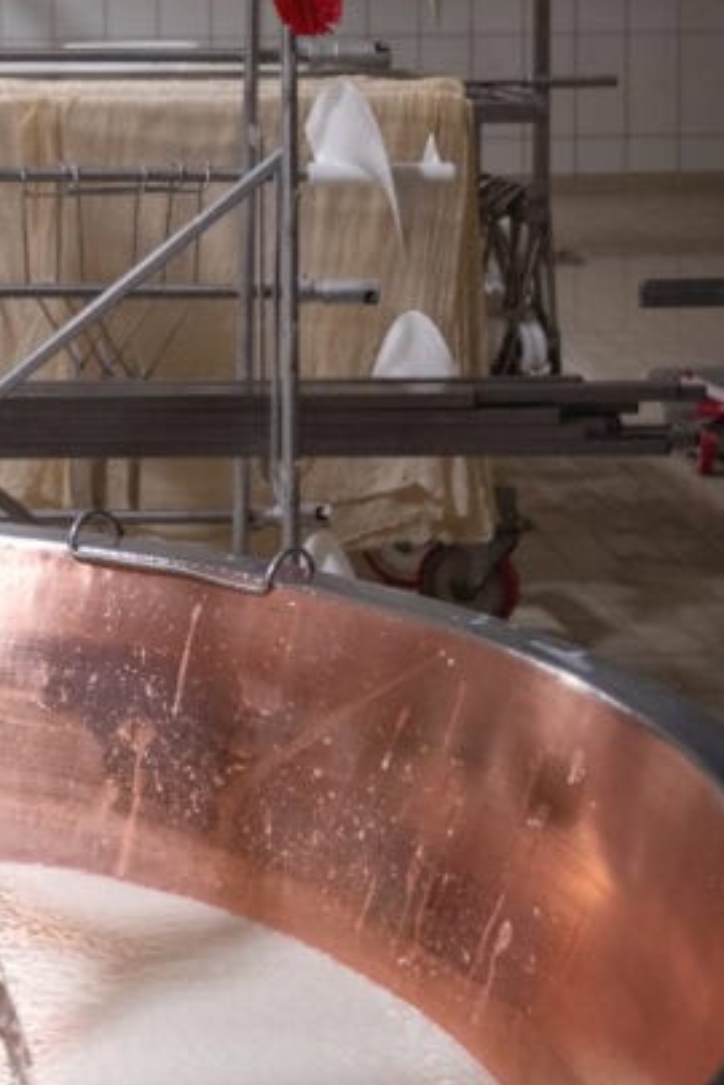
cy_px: 123
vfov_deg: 25.6
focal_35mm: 77
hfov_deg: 16.8
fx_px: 2323
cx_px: -176
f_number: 3.2
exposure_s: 1/200
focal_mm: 26
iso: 640
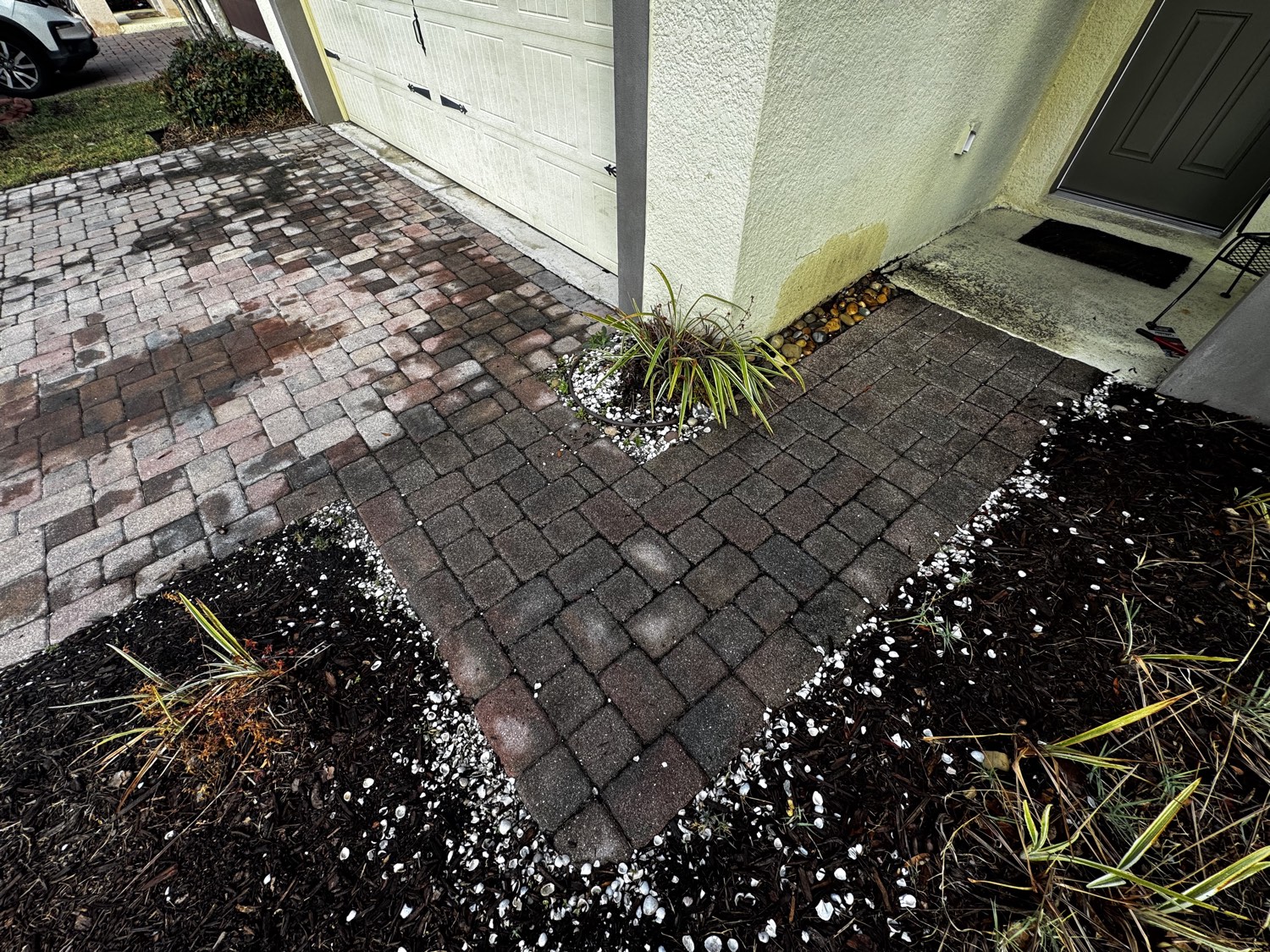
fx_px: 514
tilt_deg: -47.6
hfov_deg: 102.1
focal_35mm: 14
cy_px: 476
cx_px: 635
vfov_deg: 85.7
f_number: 2.2
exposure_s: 1/332
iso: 40
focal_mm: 2.22
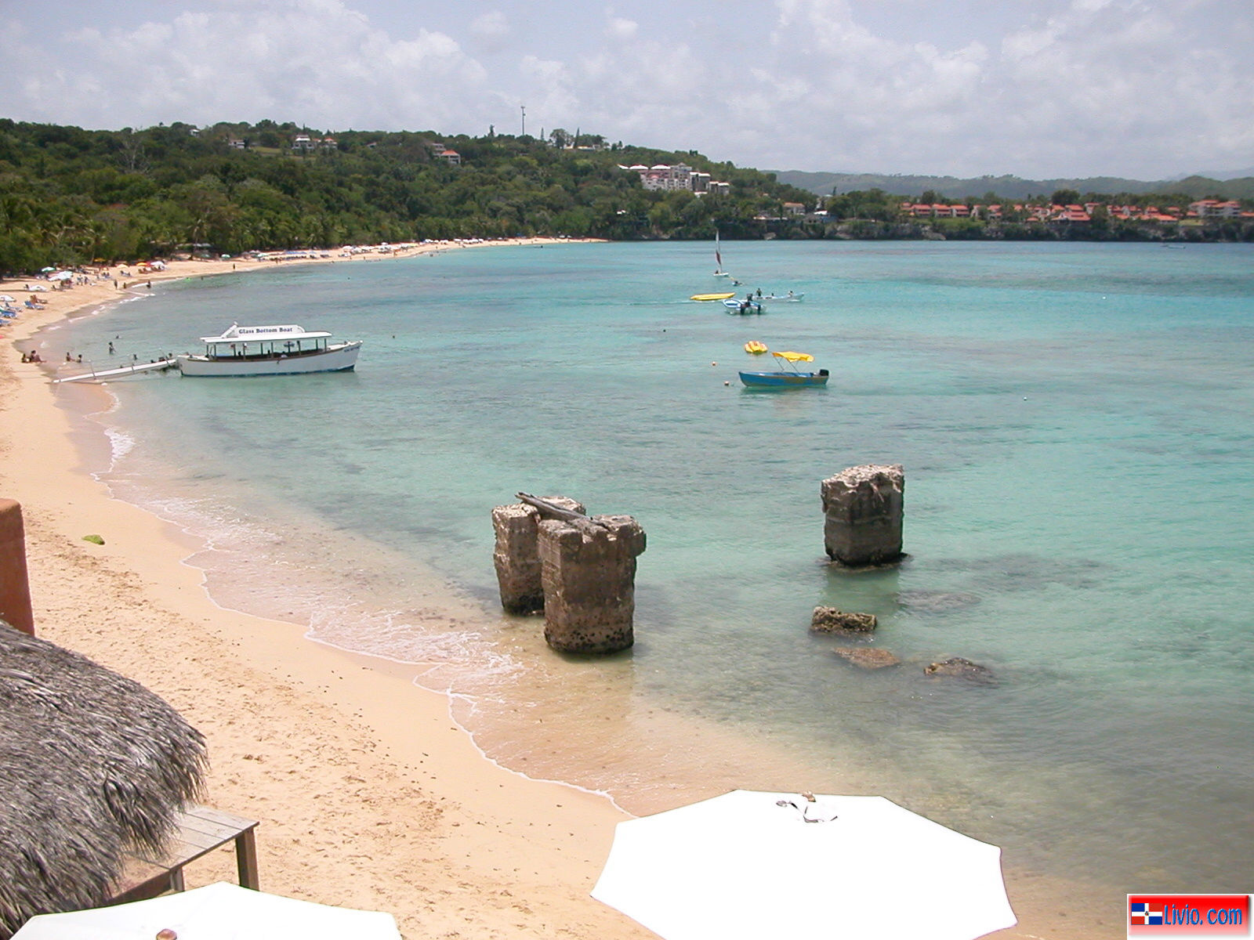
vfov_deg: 38.7
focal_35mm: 37
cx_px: 627
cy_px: 470
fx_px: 1340
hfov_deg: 50.1
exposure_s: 1/2278
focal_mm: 5.6
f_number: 2.7
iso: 100
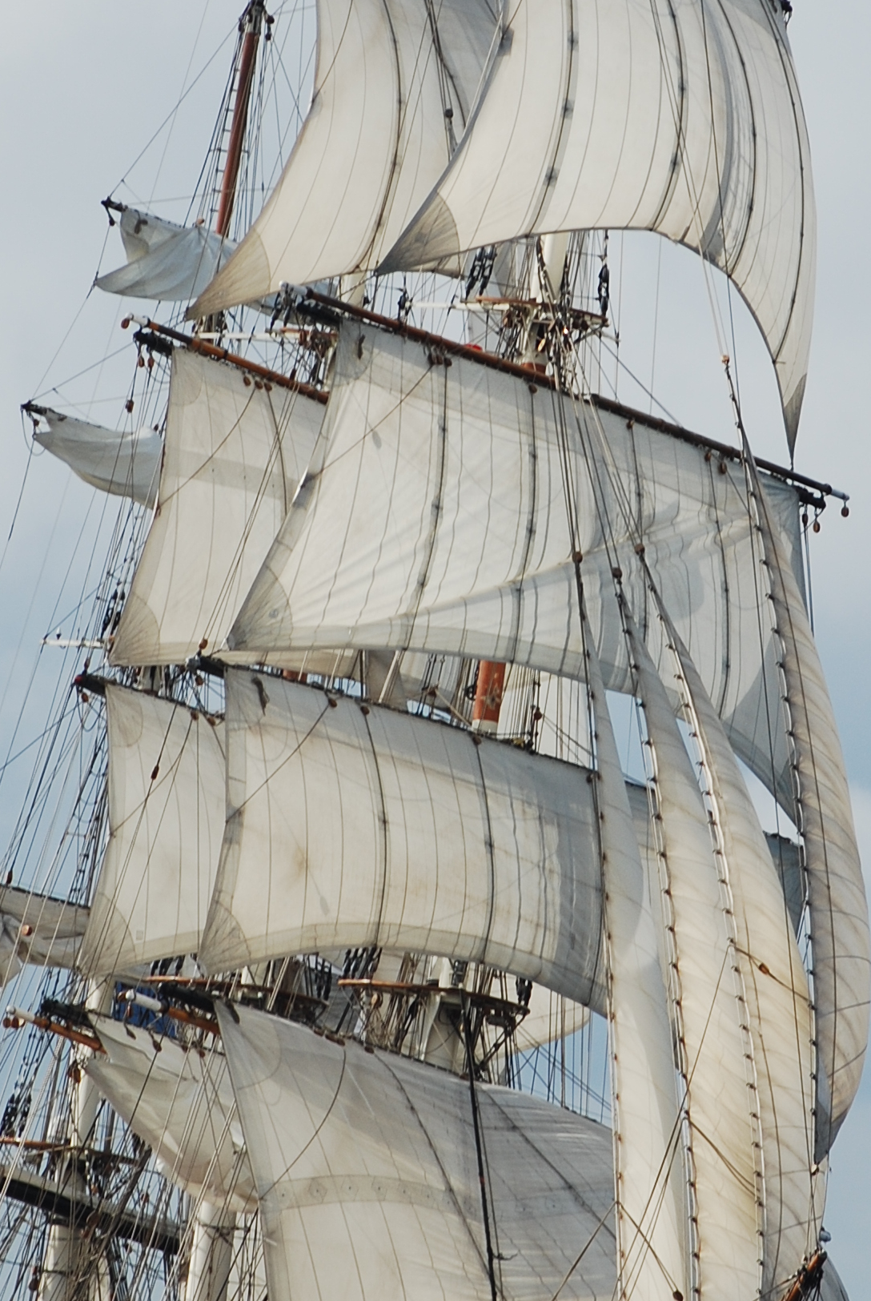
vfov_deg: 4.0
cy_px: 619
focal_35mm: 518
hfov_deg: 2.7
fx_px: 18749
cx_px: 571
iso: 100
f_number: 10
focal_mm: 145
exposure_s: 1/250
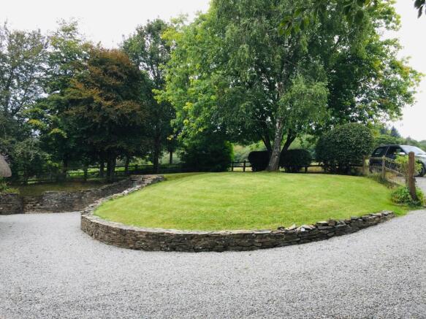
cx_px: 213
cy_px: 160
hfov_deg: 61.7
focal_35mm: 29
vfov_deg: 48.2
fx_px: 357
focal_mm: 4.15
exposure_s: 1/380
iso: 32
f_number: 2.2
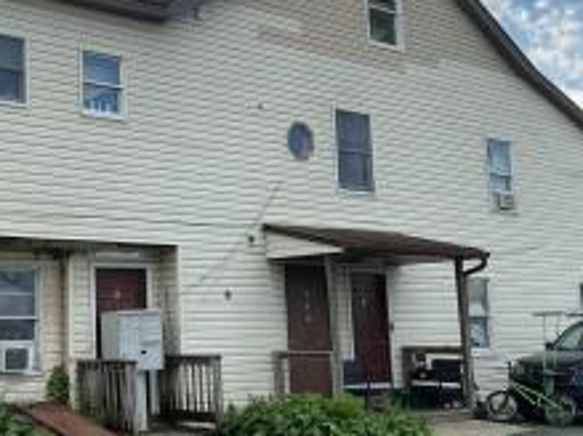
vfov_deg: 27.5
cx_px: 96
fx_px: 892
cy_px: 218
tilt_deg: +9.4
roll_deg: +2.0
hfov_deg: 34.8
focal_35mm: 53
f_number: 1.8
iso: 25
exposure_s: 1/1168
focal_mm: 3
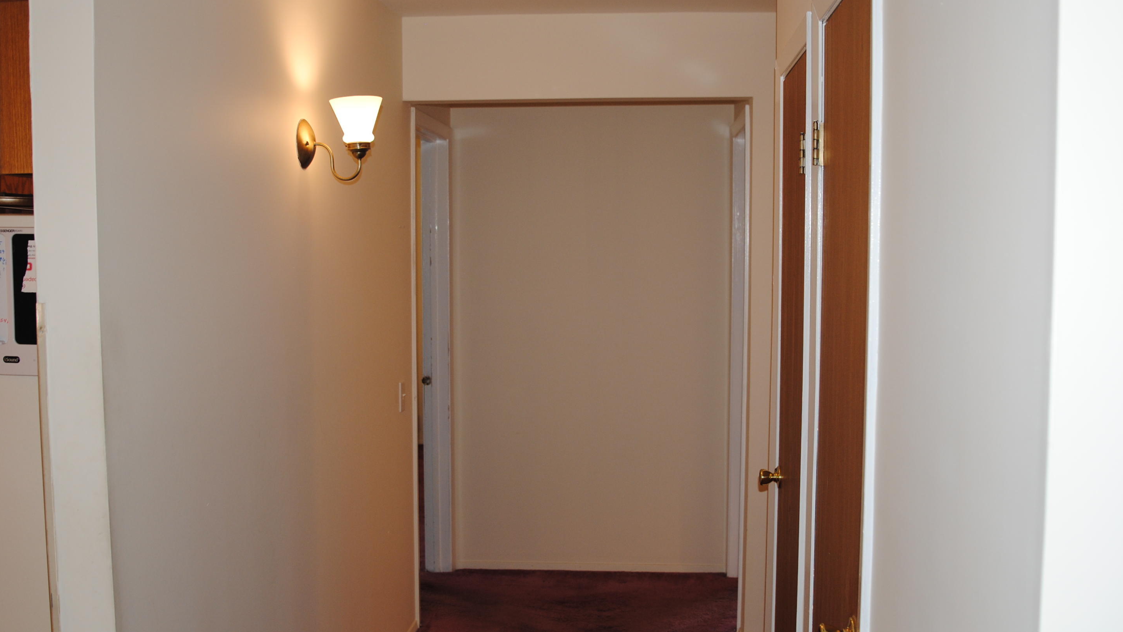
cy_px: 358
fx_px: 1132
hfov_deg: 52.8
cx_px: 563
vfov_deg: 31.2
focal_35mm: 38
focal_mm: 24
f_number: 2.8
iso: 200
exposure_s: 1/60
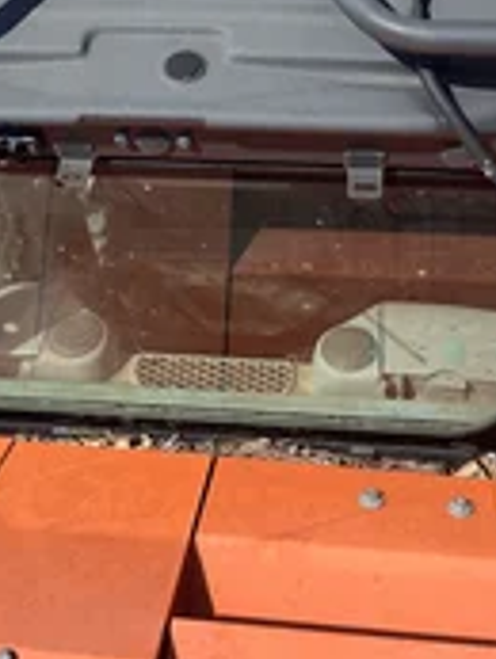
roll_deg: +5.9
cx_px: 244
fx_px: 1145
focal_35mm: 60
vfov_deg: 29.2
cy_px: -61
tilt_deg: -37.1
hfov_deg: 24.4
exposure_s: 1/3413
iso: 50
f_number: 1.6
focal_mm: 5.1
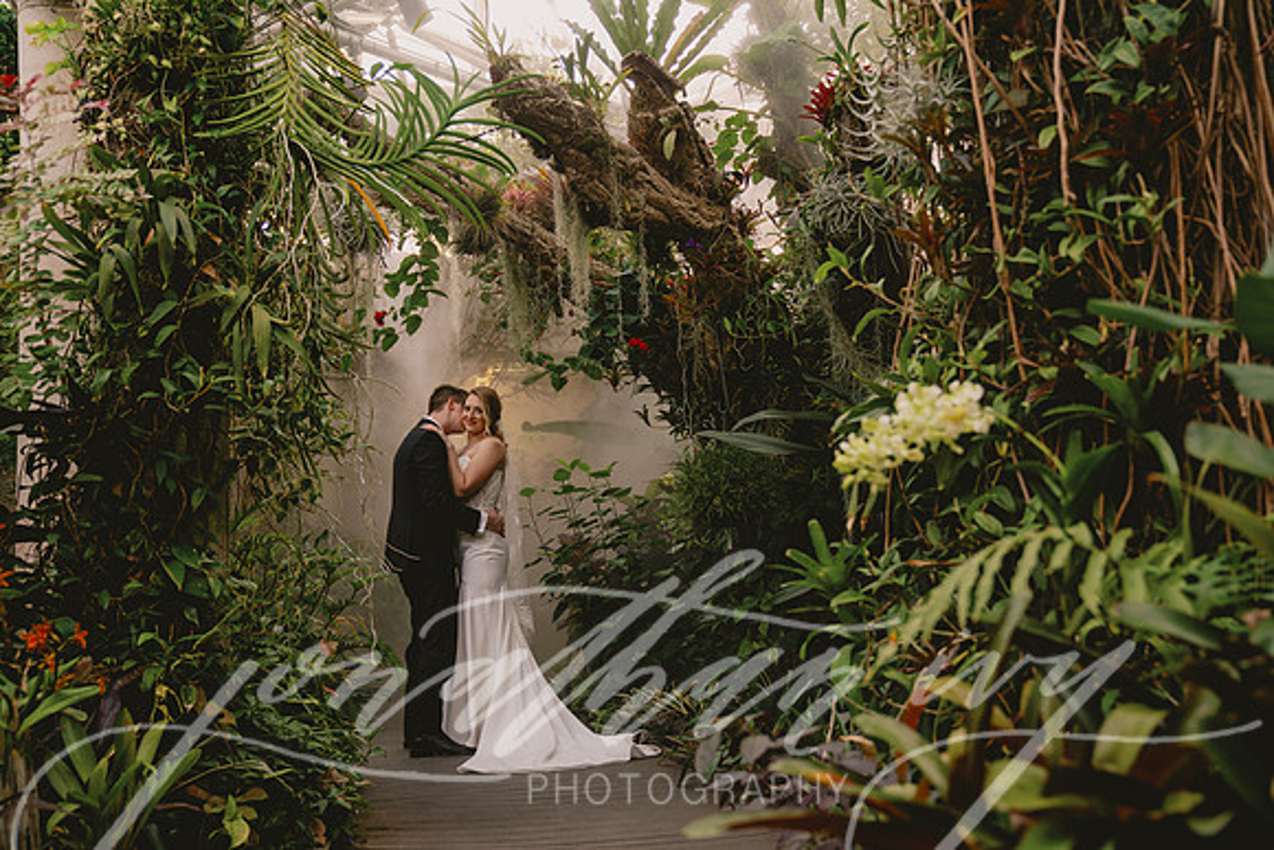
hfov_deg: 51.9
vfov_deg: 36.0
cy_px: 425
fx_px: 1310
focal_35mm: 37
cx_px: 637
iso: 400
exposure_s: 1/100
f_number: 3.2
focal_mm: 37
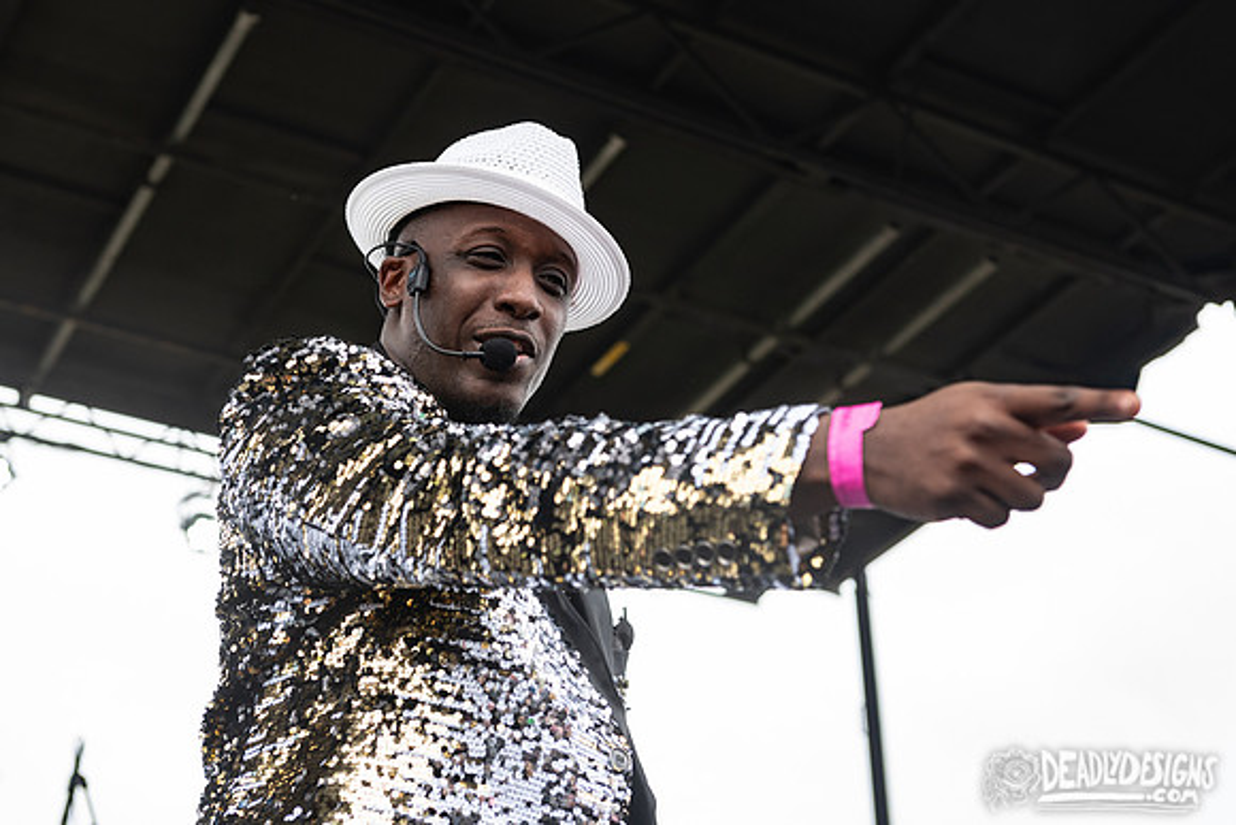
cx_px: 514
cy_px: 343
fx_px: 1925
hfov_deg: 35.5
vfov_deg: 24.1
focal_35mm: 56
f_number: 4
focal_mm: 48
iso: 400
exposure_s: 1/200
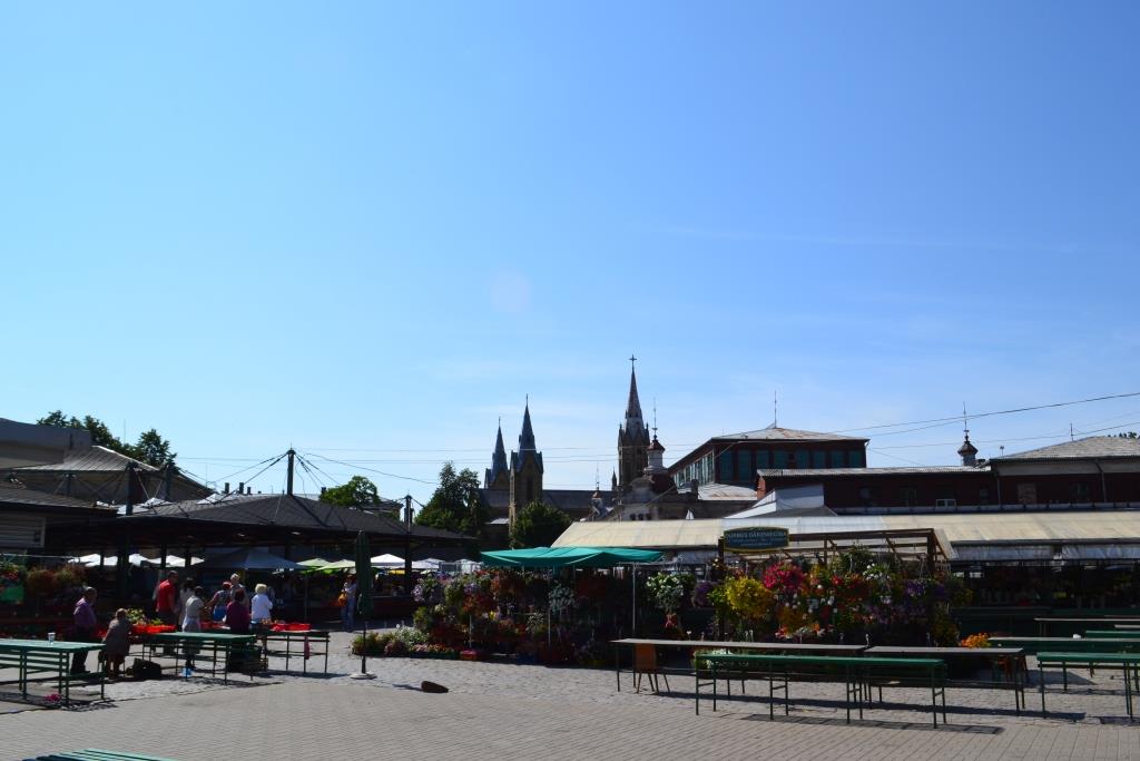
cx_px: 570
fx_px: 950
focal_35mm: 30
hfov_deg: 61.9
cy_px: 380
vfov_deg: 43.6
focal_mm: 20
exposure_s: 1/500
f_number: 11
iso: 400
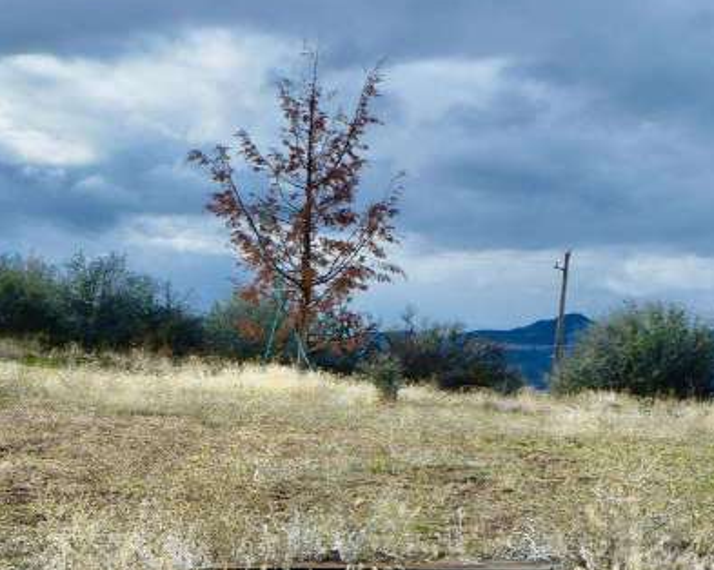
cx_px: 636
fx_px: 2091
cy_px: 648
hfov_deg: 19.1
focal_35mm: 99
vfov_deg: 15.1
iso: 100
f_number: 8
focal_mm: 24
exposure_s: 1/200
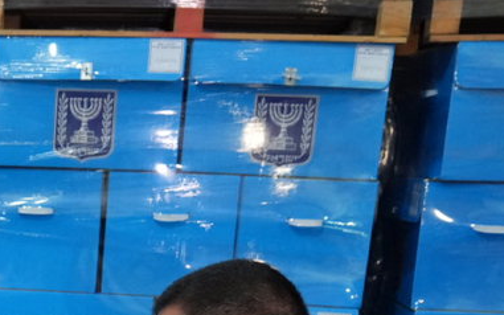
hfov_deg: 20.9
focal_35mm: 90
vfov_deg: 12.9
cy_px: 594
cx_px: -160
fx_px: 1236
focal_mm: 24
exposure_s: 1/160
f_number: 2.8
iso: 2500
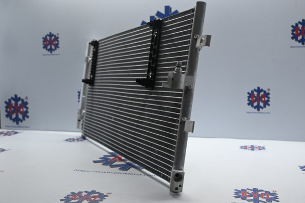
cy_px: 99
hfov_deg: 48.5
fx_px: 339
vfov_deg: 33.4
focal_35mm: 40
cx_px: 151
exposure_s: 1/40
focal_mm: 26
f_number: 4.5
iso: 220
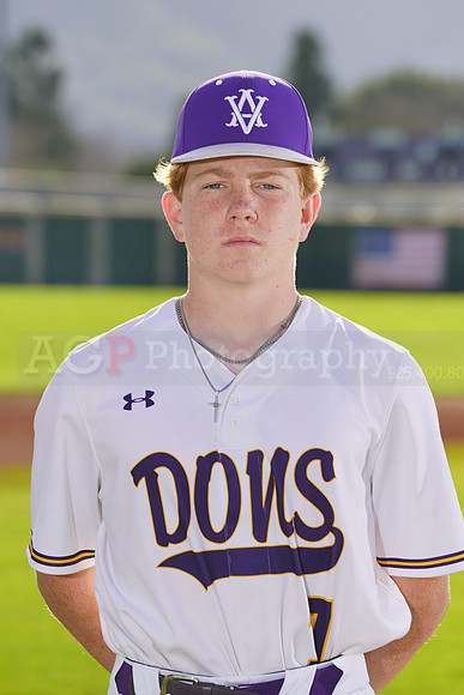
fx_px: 4096
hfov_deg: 6.5
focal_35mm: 212
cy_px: 348
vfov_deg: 9.7
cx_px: 232
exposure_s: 1/250
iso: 100
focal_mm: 212
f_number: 8
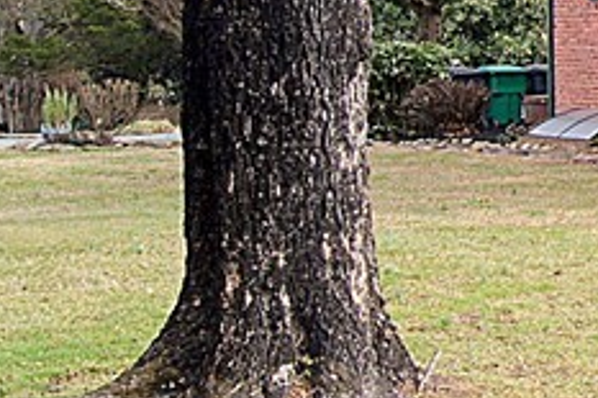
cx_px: 1342
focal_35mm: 126
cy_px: 28
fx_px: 2091
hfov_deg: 13.1
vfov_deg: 10.8
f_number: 8
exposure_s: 1/80
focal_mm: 18
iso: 100
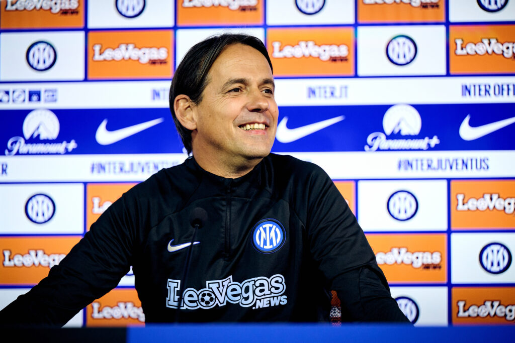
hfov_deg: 14.2
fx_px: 2074
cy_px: 172
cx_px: 258
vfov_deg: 9.5
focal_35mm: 145
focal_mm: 145
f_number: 2.8
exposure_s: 1/250
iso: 2500
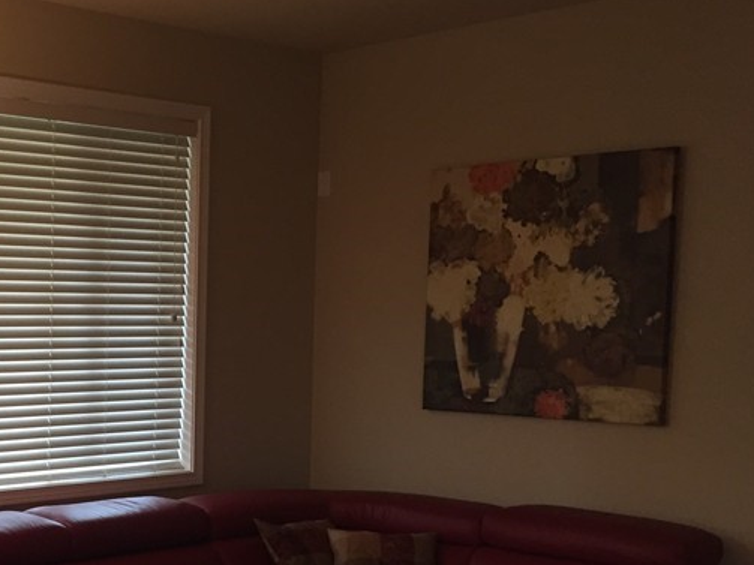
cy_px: 447
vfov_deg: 24.4
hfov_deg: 30.7
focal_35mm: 59
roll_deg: -1.3
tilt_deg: -4.7
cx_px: 30
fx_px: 1285
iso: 125
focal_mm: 4.15
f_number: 2.2
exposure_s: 1/30
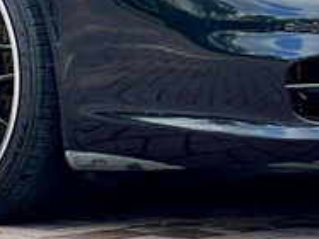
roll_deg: +1.9
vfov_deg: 3.5
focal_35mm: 422
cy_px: -237
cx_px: -19
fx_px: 3886
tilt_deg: -0.4
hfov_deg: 4.7
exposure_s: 1/135
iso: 32
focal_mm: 9
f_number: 2.8
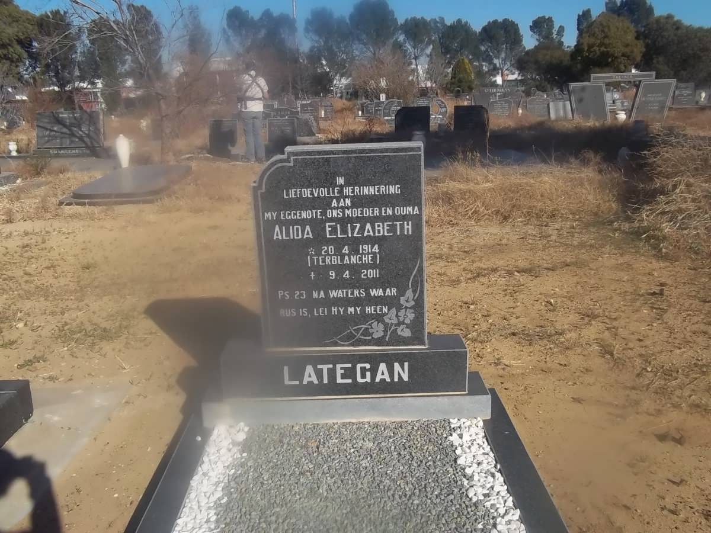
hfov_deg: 56.8
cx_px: 356
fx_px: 657
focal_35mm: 32
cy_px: 266
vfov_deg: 44.2
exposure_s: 1/640
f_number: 5.5
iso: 80
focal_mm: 5.7
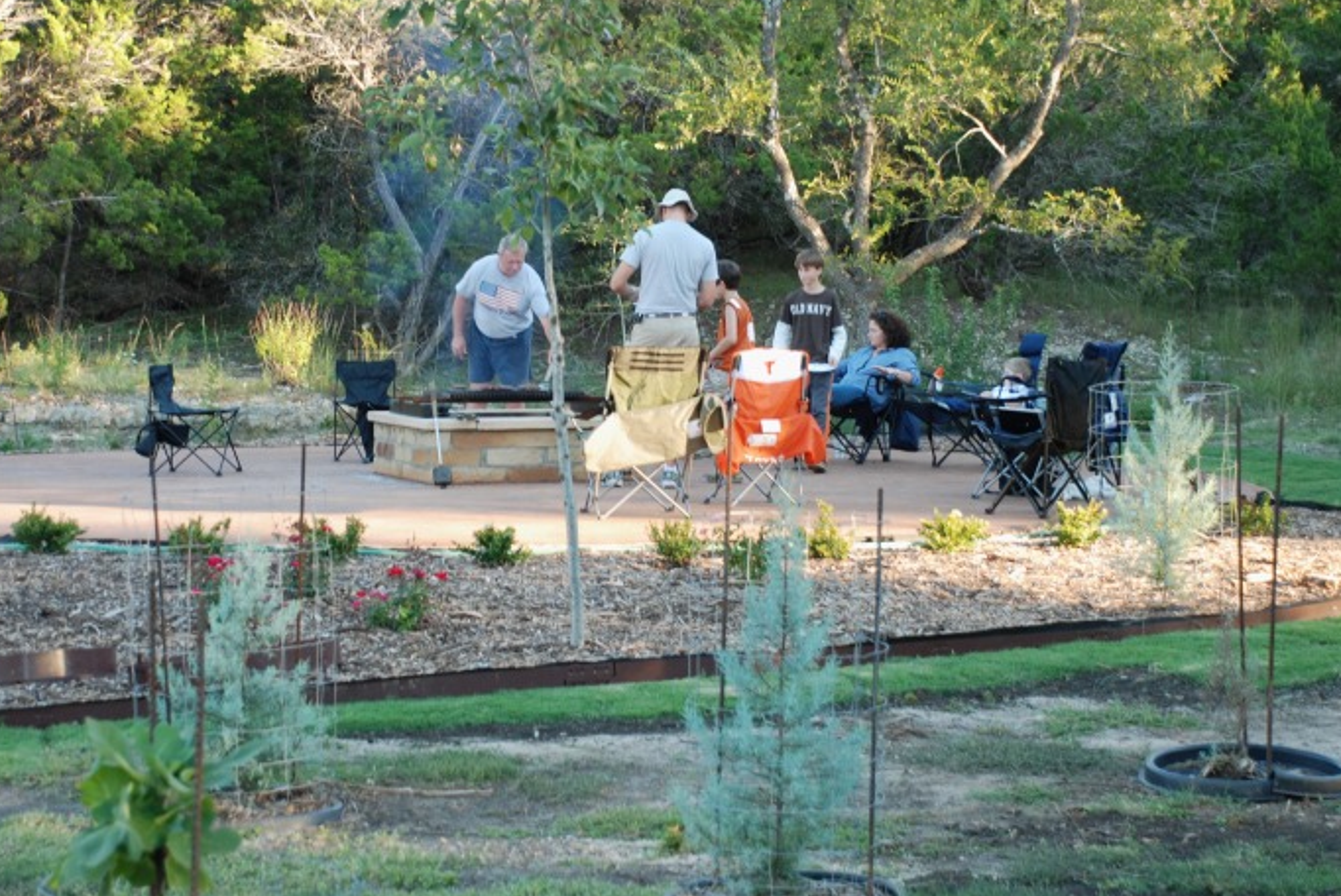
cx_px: 602
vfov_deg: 15.6
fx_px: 3281
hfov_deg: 23.1
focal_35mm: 88
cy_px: 388
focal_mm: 50
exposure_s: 1/30
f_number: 5
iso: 140
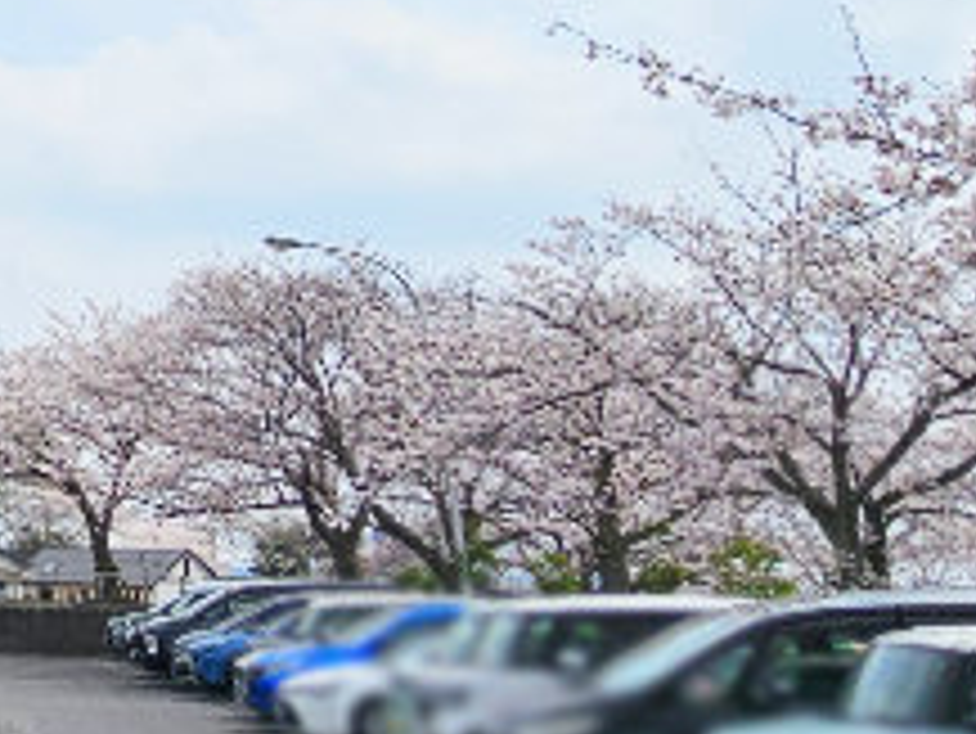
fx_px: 1693
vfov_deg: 23.6
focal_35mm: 60
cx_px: -747
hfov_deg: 21.7
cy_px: 32
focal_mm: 2.2
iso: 50
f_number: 2.2
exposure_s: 1/7314
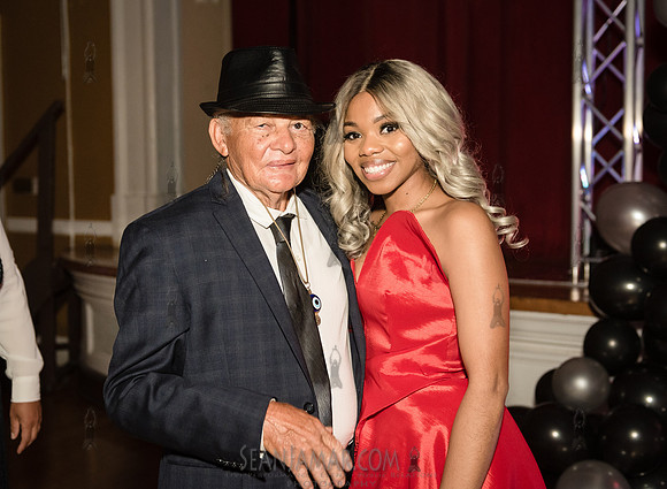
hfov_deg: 40.2
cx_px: 319
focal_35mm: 48
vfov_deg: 30.0
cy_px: 228
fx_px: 911
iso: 2000
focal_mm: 42
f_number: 3.5
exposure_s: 1/250
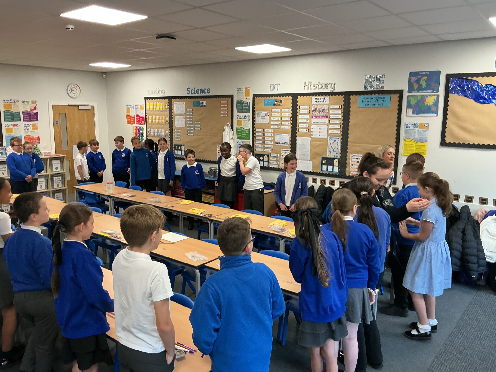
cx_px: 248
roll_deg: +0.2
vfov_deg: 48.2
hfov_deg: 61.7
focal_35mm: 29
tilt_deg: -9.4
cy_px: 186
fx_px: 416
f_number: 1.8
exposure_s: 1/60
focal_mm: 3
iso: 100
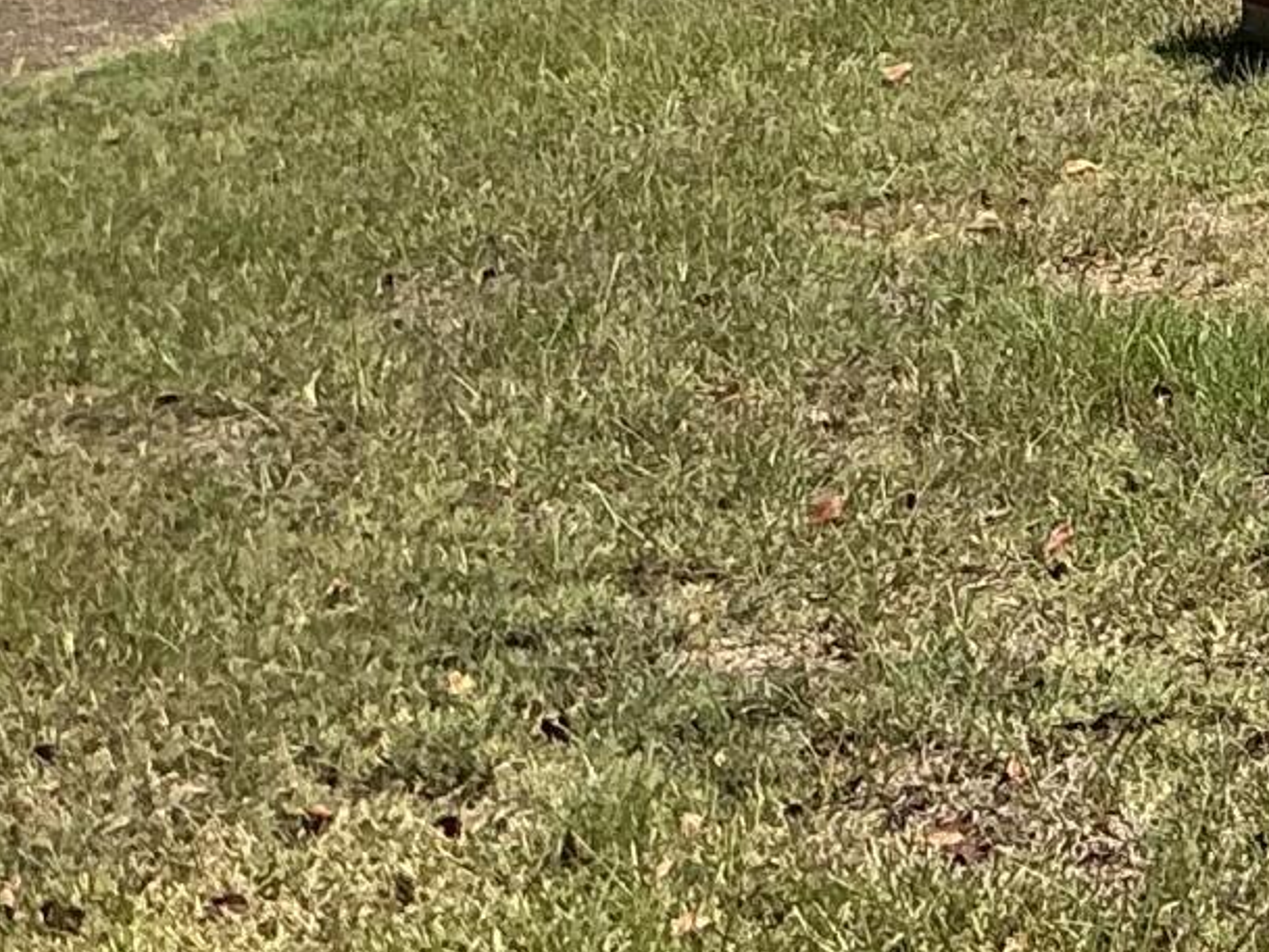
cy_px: -323
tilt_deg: -6.1
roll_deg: +0.5
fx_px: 5060
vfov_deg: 10.5
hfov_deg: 13.3
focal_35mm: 138
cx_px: 2055
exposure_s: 1/1626
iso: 25
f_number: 1.8
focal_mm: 3
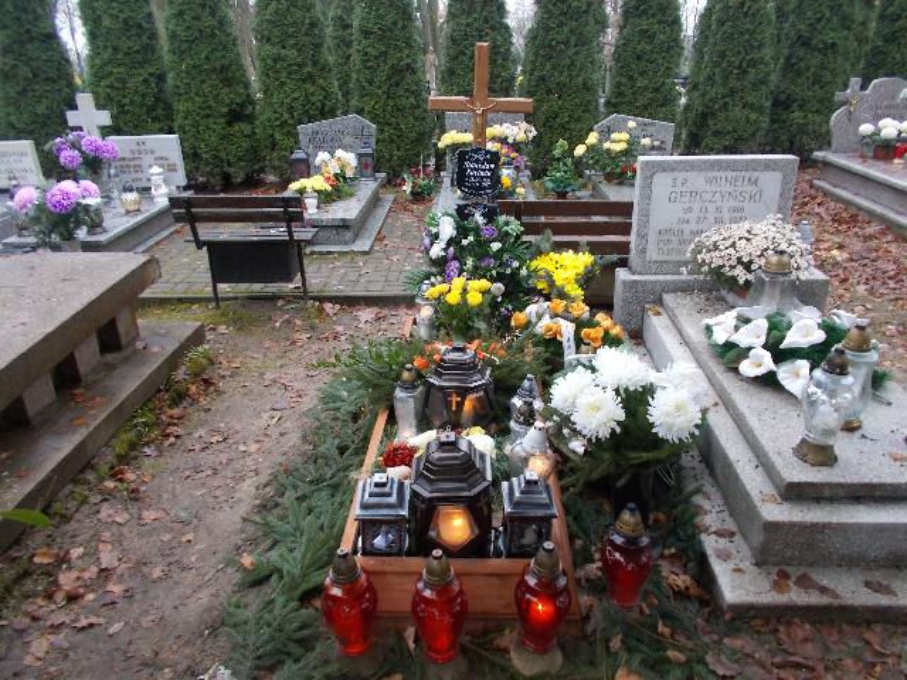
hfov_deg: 67.3
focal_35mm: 26
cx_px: 454
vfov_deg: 53.1
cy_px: 340
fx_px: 681
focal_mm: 4.6
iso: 180
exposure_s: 1/25
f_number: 3.2
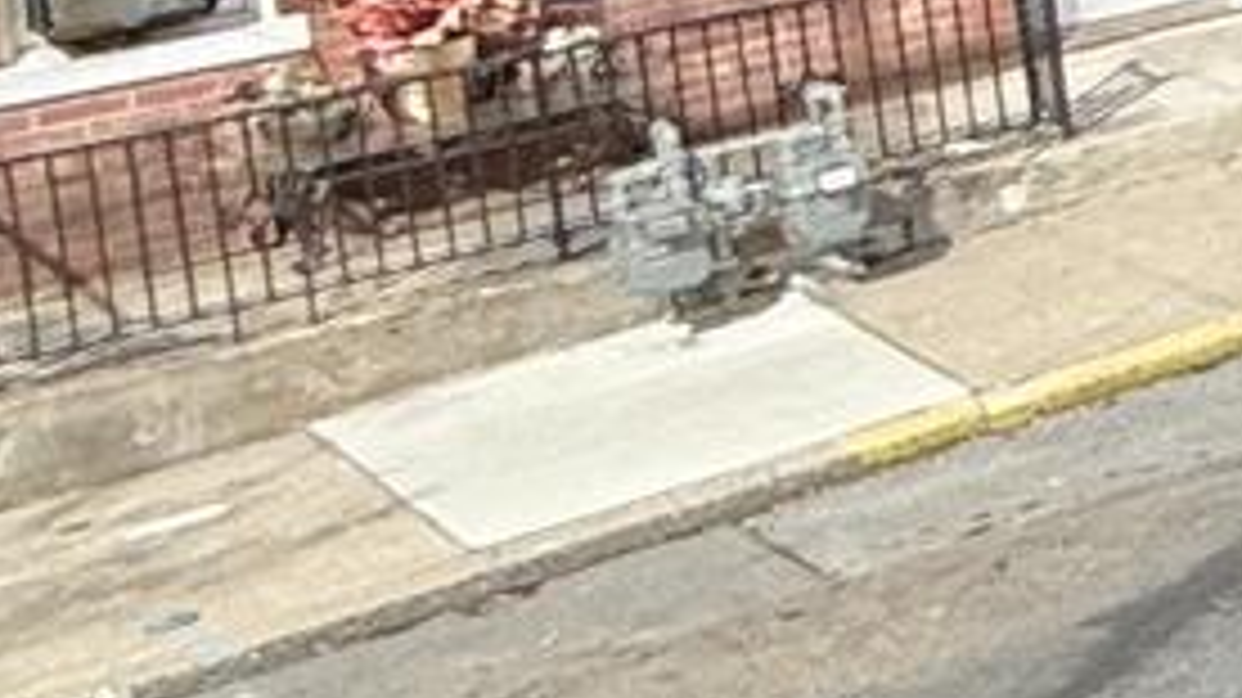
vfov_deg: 10.0
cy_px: -639
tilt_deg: -7.5
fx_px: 3720
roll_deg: +0.1
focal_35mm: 113
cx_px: 4302
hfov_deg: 9.7
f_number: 2.2
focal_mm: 2.22
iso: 50
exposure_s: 1/1001
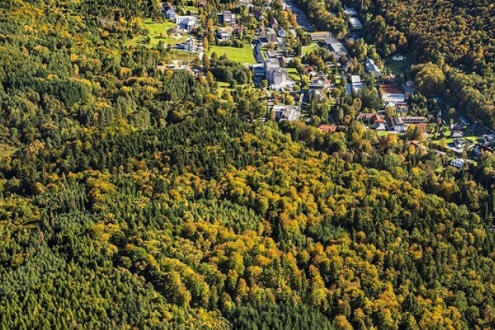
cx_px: 343
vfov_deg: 18.6
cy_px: 23
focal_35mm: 72
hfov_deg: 27.8
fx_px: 990
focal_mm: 38
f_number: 7.1
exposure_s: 1/320
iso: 800
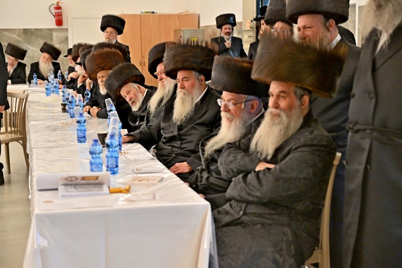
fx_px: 681
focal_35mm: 61
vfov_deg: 22.3
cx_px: 201
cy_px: 134
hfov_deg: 32.9
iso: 1250
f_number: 4
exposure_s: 1/250
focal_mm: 61
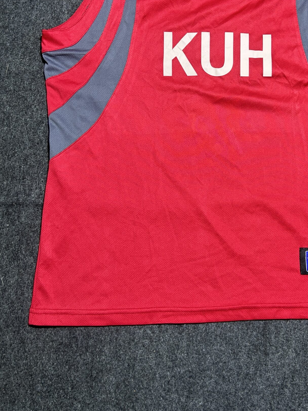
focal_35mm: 41
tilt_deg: -56.4
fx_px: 486
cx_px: 223
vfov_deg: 45.0
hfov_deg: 34.6
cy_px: 135
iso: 100
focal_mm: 5.7
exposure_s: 1/50
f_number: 1.5
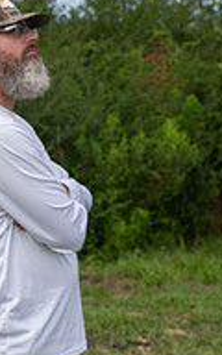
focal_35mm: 100
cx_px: -296
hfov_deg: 11.1
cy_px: 110
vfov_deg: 20.7
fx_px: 968
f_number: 6.3
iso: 64
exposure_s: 1/100
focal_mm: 32.5
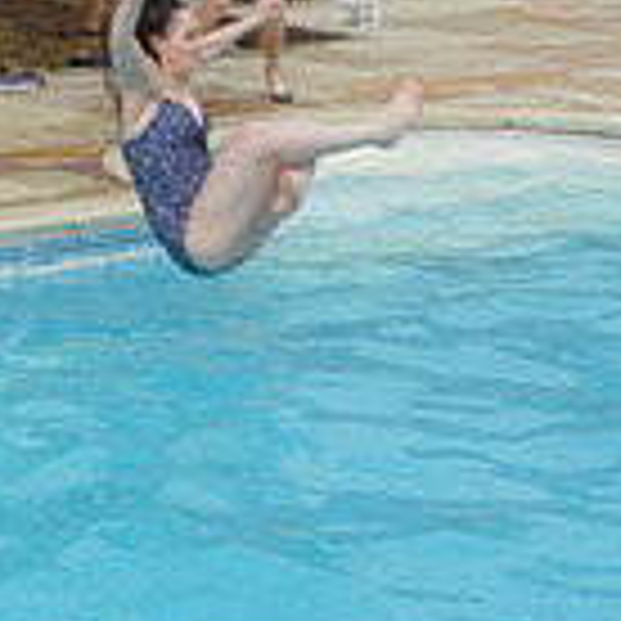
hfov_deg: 12.9
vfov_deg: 13.1
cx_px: -288
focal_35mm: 129
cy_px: -178
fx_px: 2618
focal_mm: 24
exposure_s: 1/500
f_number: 6.3
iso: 125
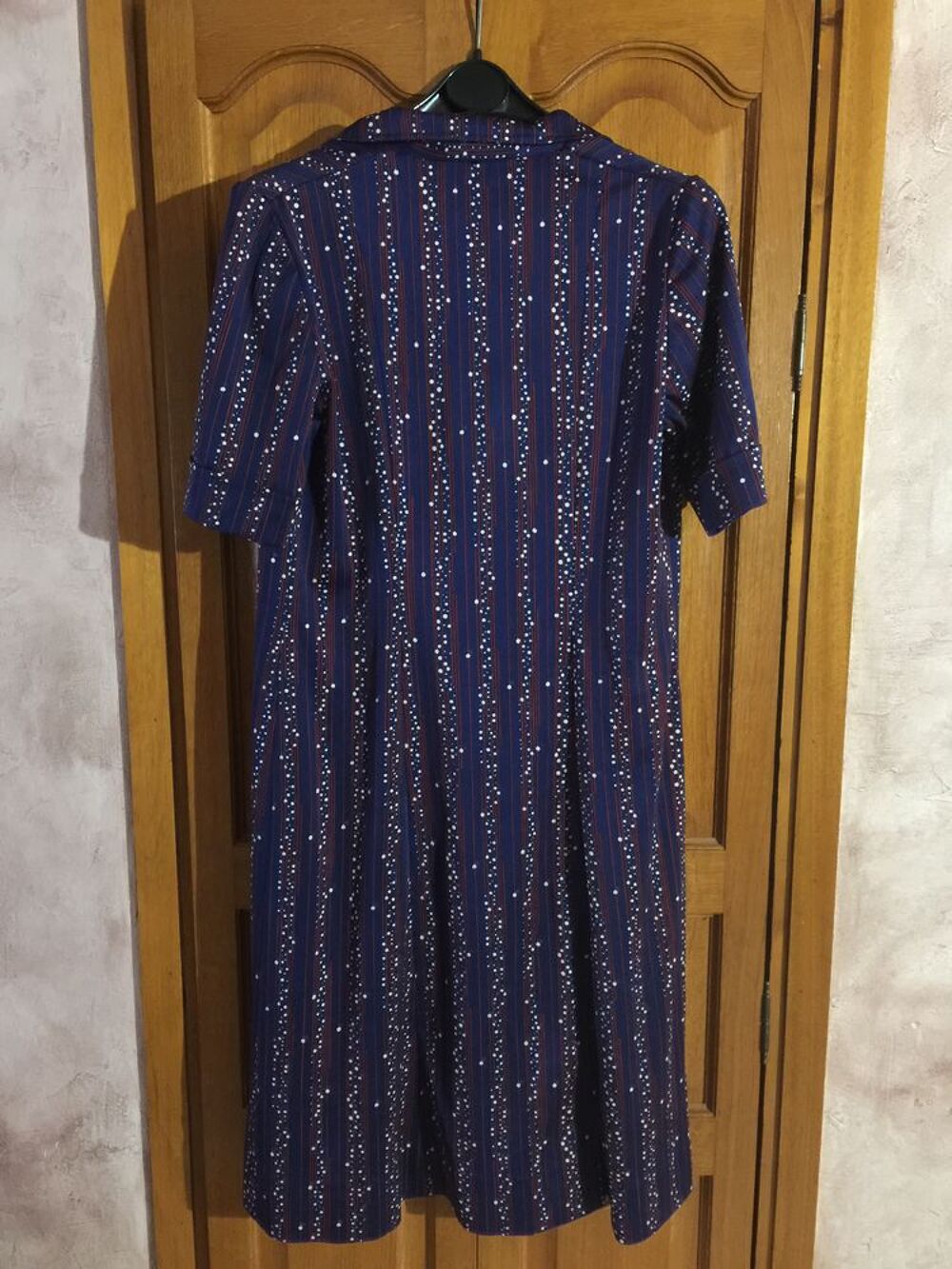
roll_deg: +0.3
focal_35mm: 29
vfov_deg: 61.7
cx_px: 476
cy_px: 634
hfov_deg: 48.2
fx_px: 1063
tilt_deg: -10.2
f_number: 2.2
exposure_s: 1/4
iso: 125
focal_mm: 4.15
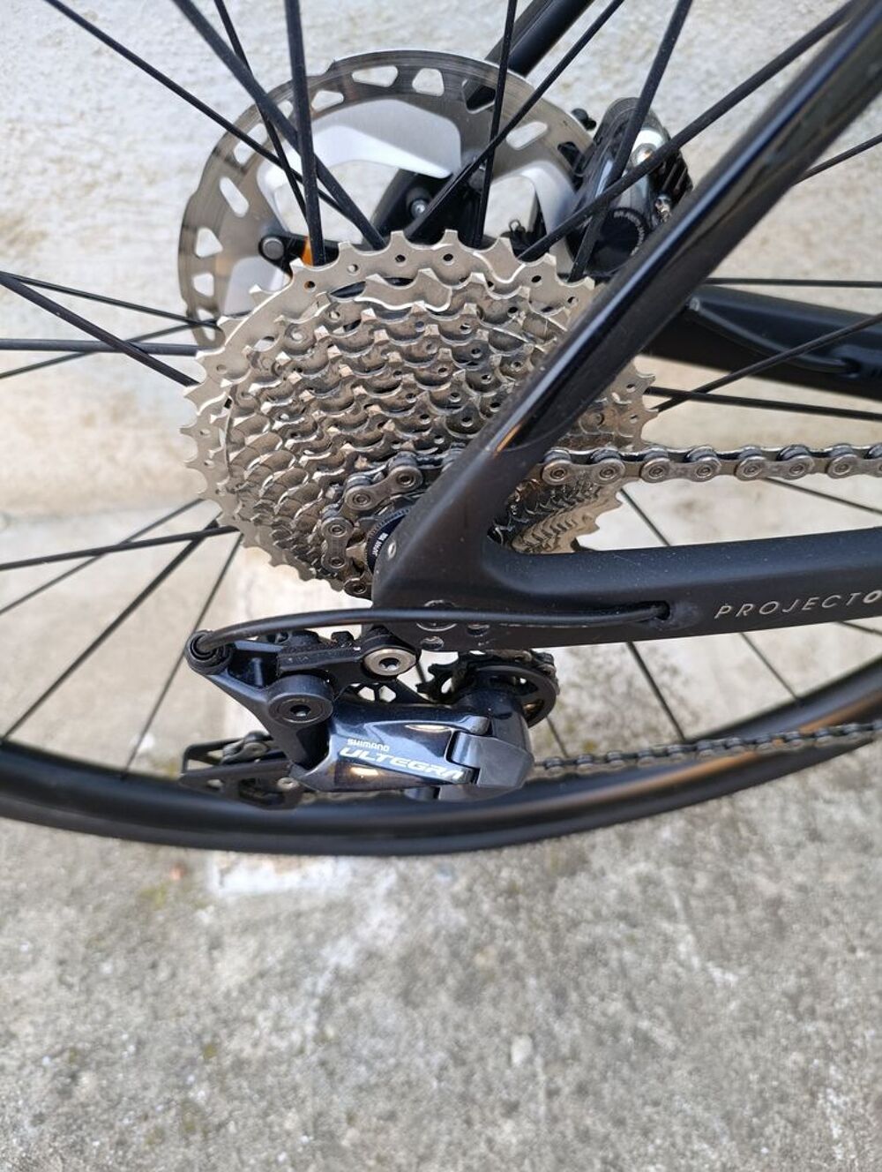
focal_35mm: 23
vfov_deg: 73.8
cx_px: 441
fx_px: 779
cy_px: 586
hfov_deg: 59.0
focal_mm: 6.11
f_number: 1.65
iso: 815
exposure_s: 1/100
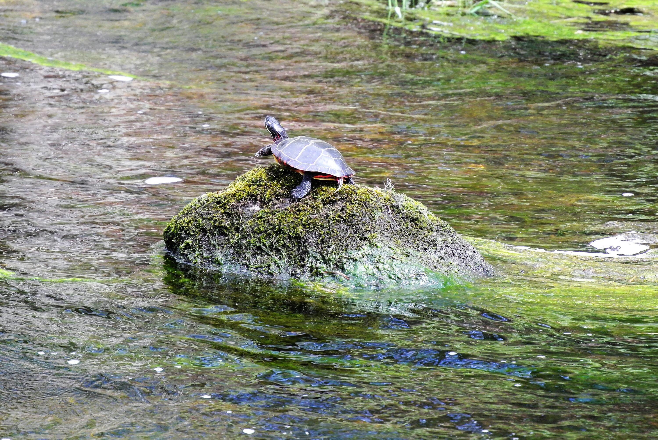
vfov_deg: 4.6
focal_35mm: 297
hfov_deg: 6.9
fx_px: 5435
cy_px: 220
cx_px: 329
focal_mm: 110
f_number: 5.6
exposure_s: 1/500
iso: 800
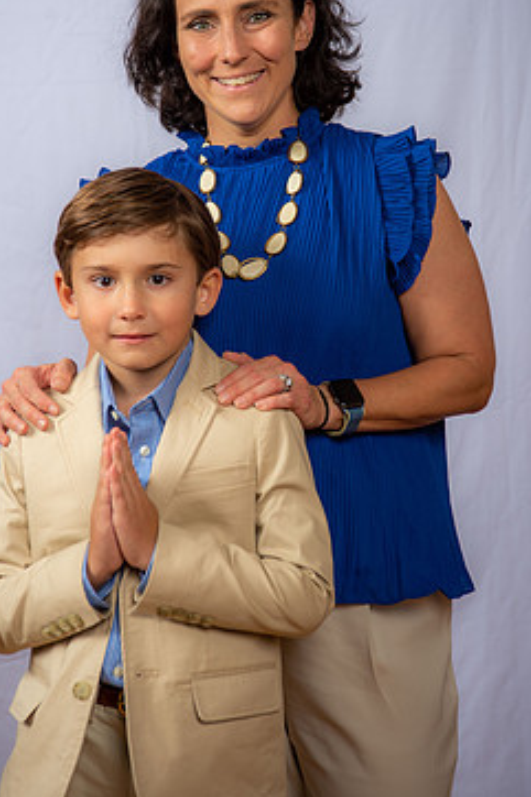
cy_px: 317
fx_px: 1927
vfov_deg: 23.4
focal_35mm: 87
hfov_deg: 15.7
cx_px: 266
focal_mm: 70
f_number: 6.3
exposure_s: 1/160
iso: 250
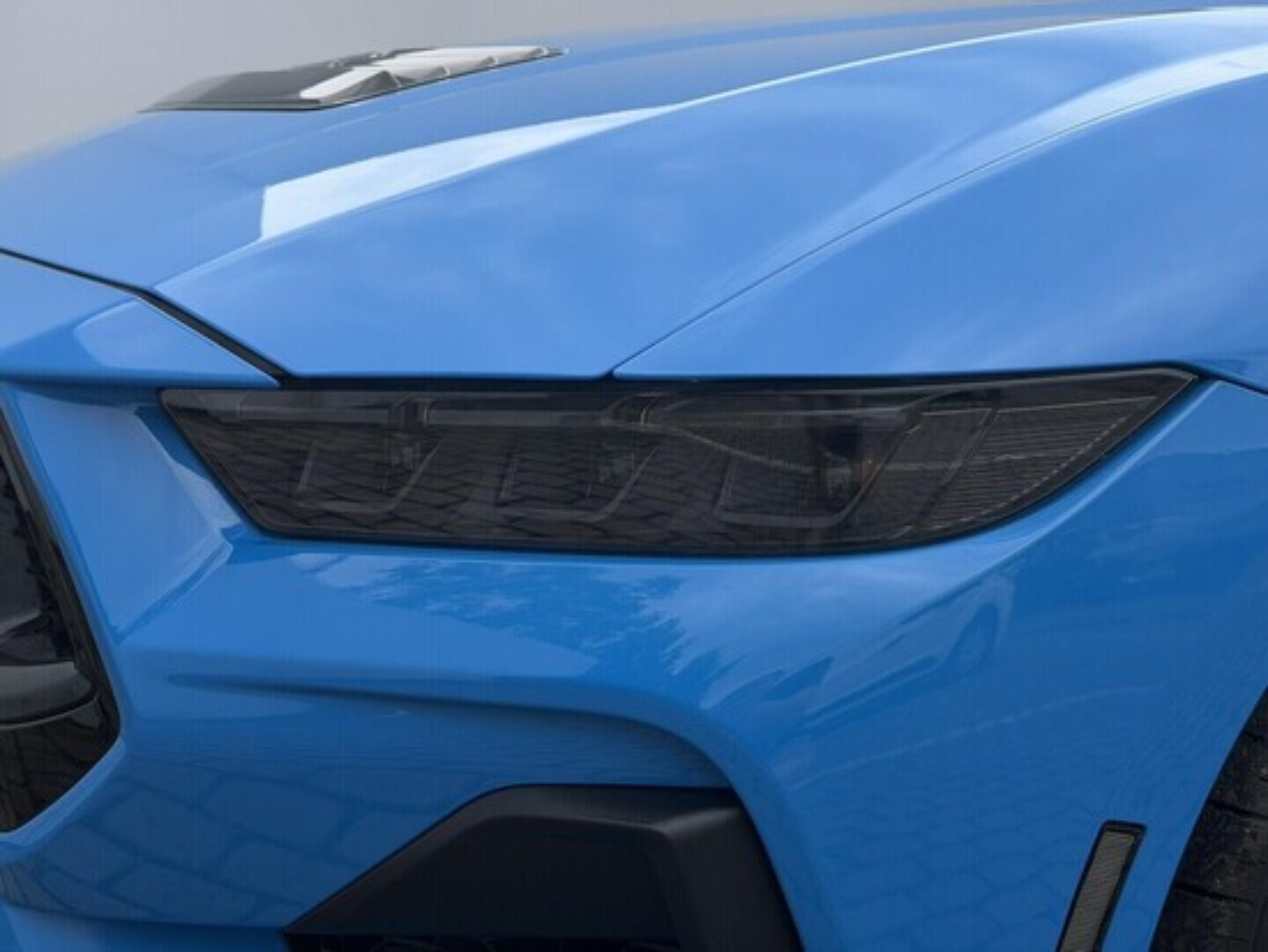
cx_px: 634
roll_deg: +0.7
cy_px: 476
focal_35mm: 48
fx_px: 1759
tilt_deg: -9.2
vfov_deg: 30.3
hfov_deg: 39.6
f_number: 1.78
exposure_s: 1/1185
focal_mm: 6.76
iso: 64
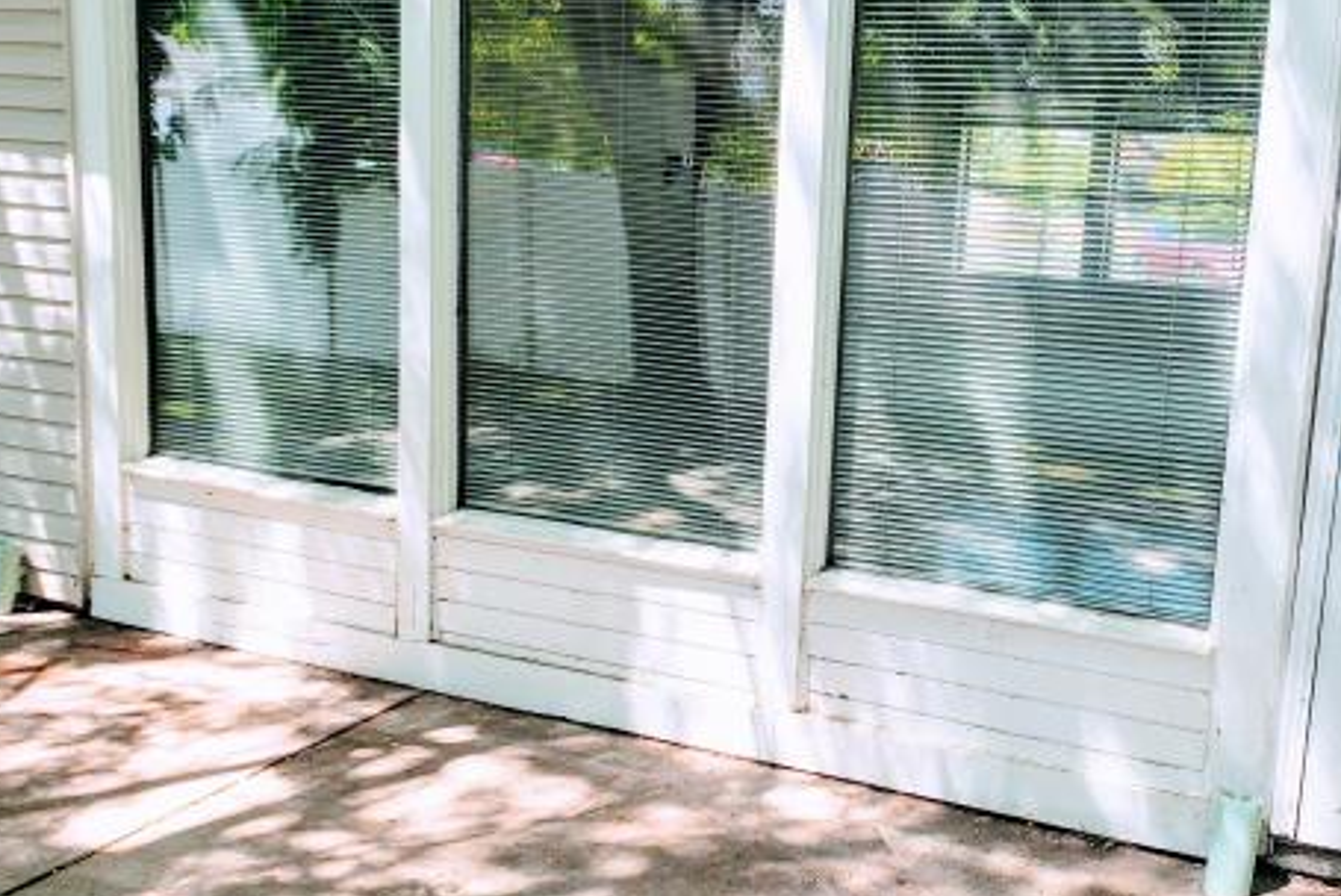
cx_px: 849
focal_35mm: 38
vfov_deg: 35.1
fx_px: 1416
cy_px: 442
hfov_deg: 50.1
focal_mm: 4.3
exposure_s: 1/181
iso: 50
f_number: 2.4
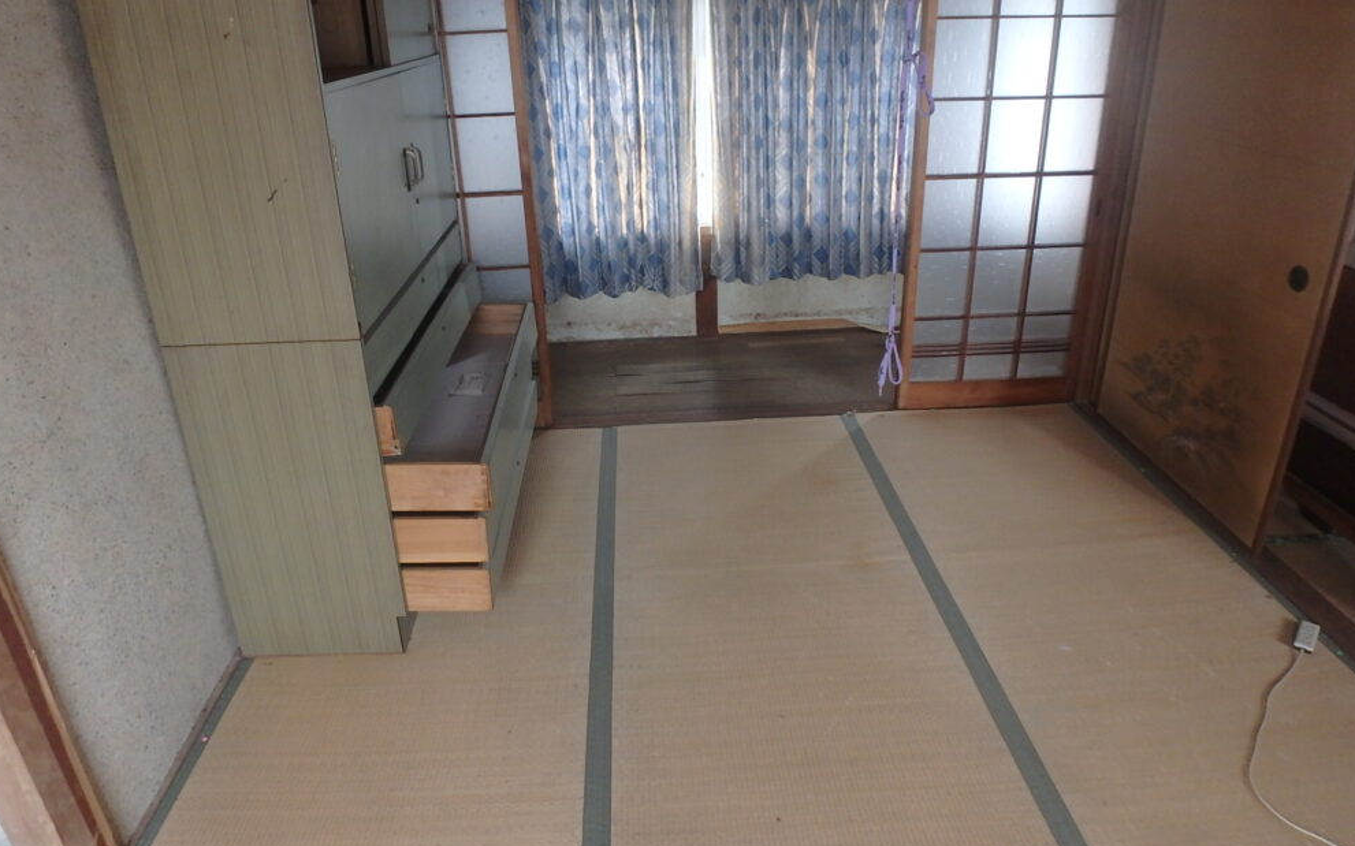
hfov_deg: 77.2
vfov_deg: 52.8
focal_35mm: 23
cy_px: 372
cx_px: 660
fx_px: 849
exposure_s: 1/30
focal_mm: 3.7
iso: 320
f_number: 3.5
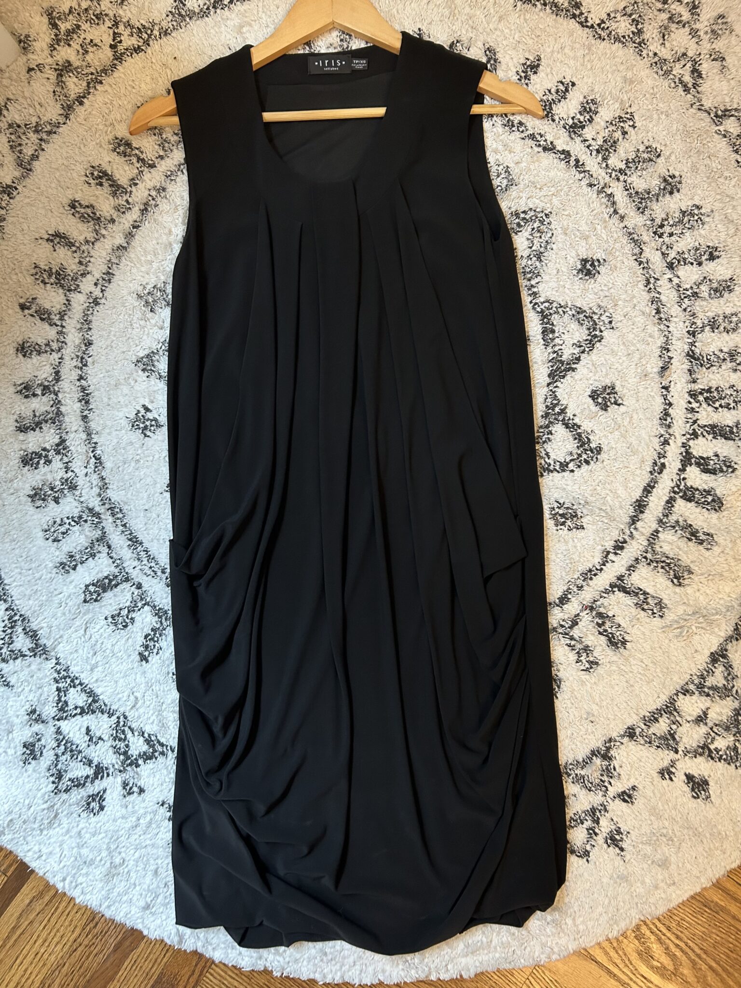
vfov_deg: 67.3
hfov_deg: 53.1
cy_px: 494
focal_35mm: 26
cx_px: 370
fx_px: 742
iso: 250
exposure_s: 1/60
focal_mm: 5.7
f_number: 1.5
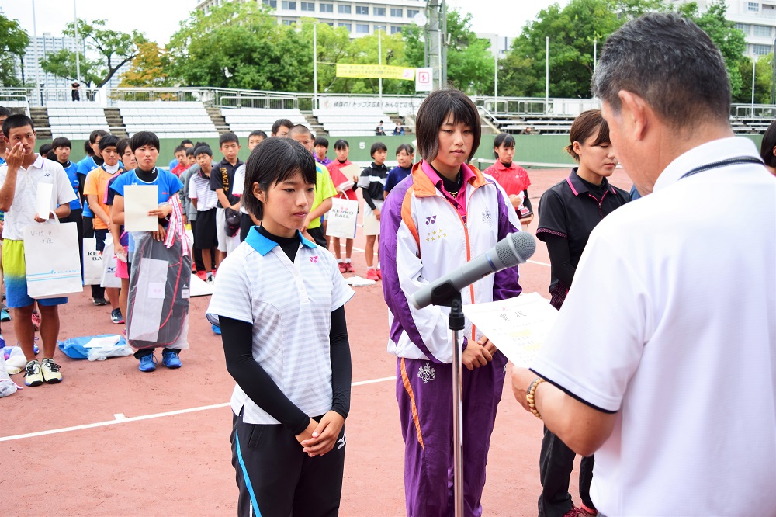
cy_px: 258
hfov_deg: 53.1
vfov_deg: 36.8
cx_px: 388
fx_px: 776
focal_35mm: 36
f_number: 4
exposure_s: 1/320
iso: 125
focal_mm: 24
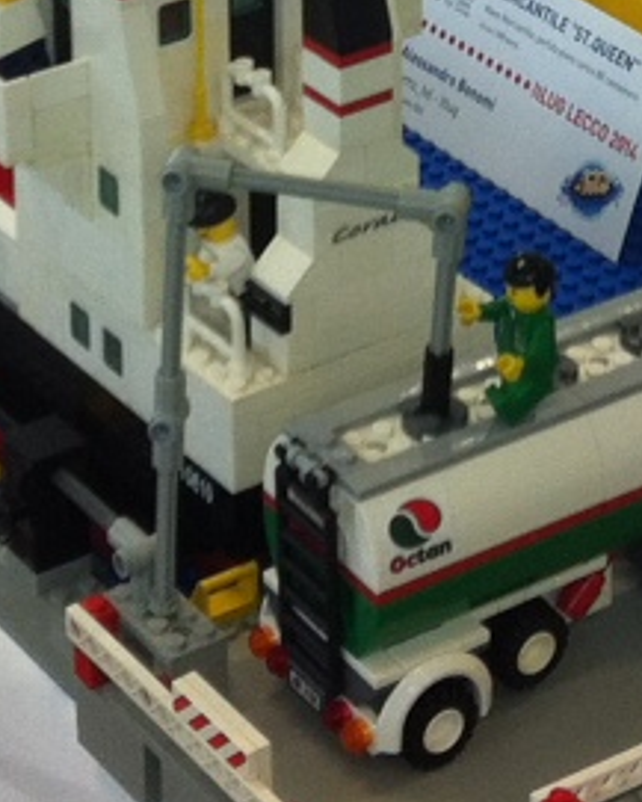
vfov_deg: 11.3
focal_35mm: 163
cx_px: 370
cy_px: -432
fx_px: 3869
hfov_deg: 9.5
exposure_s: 1/50
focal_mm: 3.85
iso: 100
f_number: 2.8
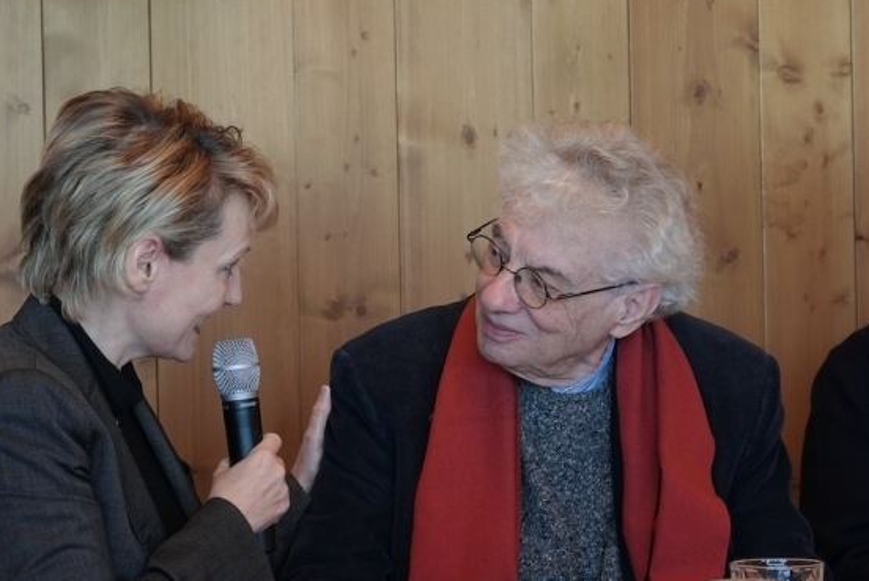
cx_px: 263
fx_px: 3744
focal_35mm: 155
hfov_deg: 13.2
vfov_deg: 8.9
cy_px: 334
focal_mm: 39.42
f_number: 4
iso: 500
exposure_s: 1/125
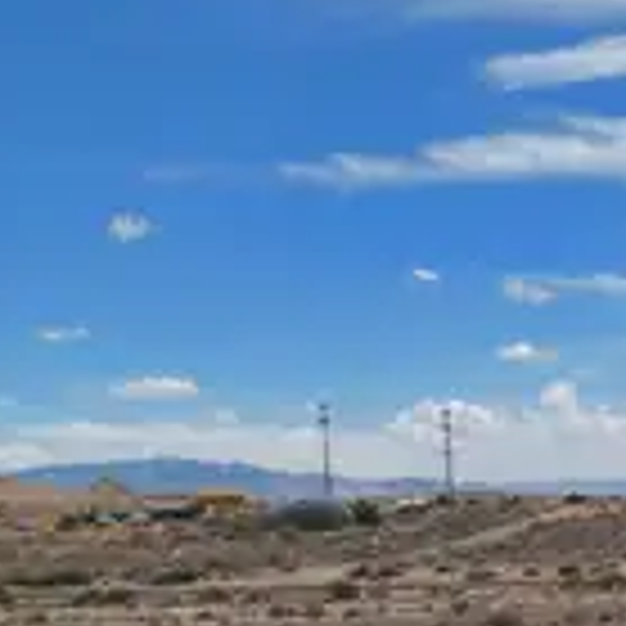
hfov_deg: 22.8
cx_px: 820
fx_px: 1371
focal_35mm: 67
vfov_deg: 25.2
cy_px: 520
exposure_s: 1/518
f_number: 1.8
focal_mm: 4.6
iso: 32
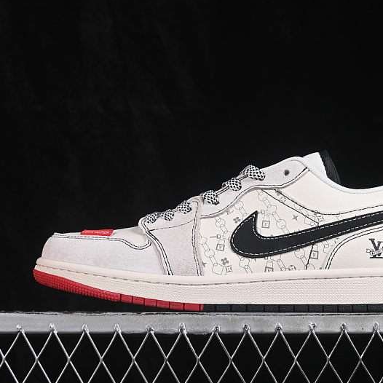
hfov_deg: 17.9
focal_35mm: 97
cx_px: 239
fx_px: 1214
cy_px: 191
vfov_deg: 17.9
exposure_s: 1/80
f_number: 8
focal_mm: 50
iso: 160
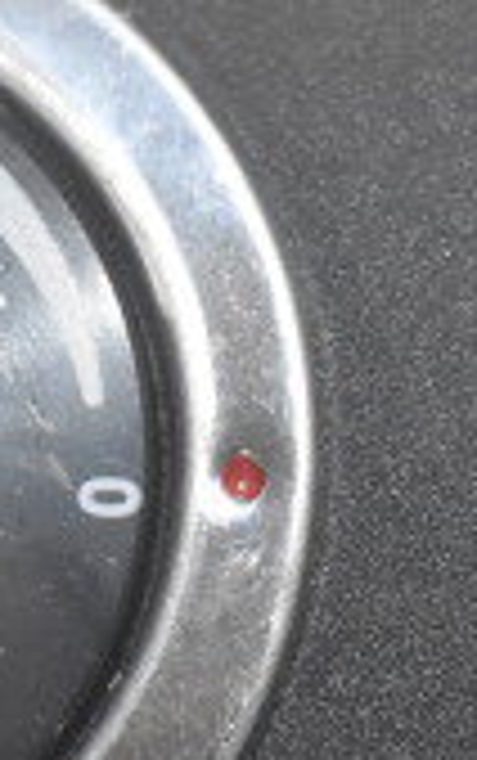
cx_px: 1143
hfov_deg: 4.2
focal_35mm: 304
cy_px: 268
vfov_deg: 6.9
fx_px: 6304
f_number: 9
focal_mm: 55
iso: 6400
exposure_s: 1/320
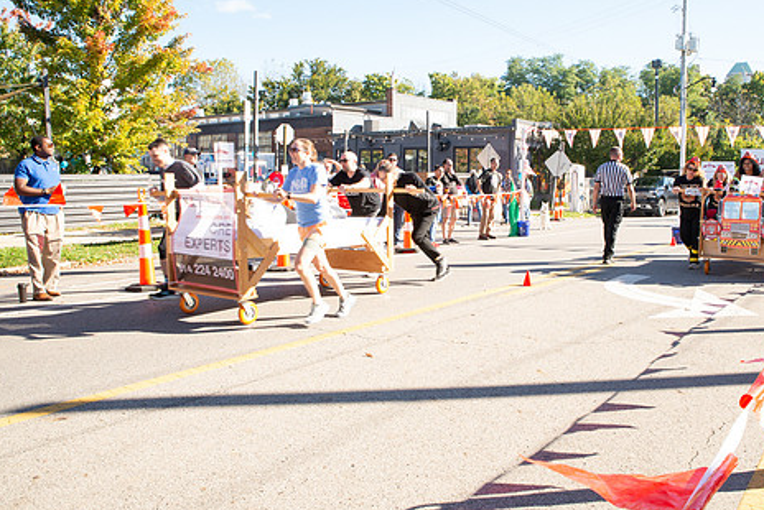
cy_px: 231
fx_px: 637
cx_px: 459
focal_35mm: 30
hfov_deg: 61.4
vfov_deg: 43.6
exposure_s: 1/200
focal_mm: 24
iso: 800
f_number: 11
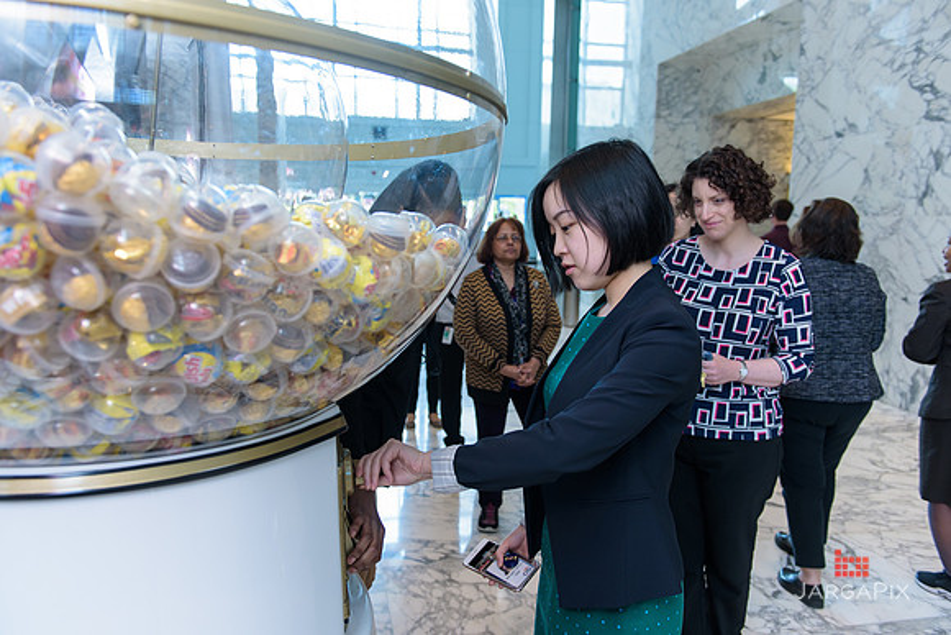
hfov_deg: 65.5
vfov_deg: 46.4
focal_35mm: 28
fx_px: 740
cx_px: 476
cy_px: 318
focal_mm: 28
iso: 800
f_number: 3.2
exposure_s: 1/200
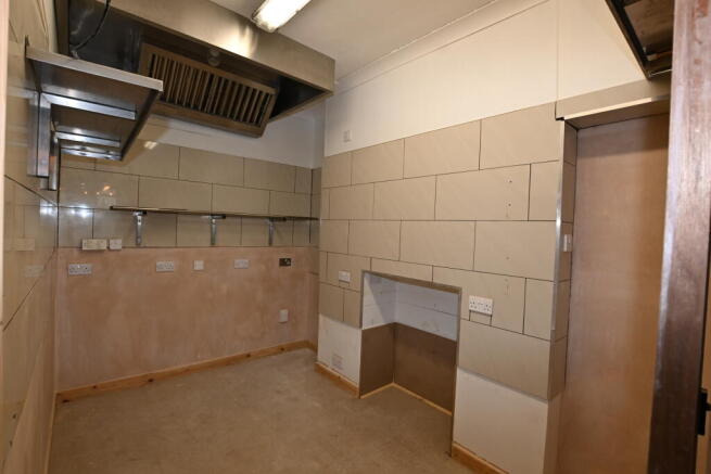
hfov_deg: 95.0
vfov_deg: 72.1
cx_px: 356
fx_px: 326
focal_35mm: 16
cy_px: 237
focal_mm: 11
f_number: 5.6
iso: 500
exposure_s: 1/60
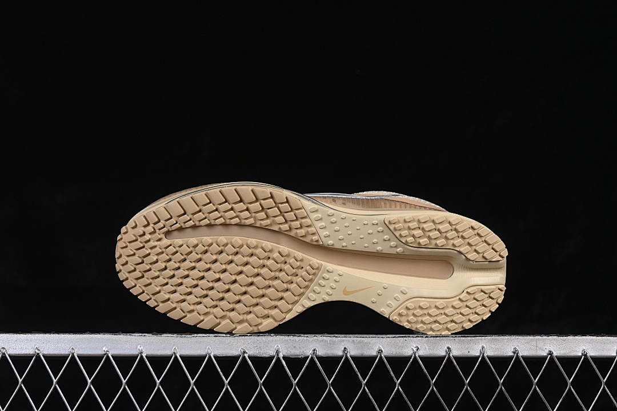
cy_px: 206
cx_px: 308
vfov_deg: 18.2
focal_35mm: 75
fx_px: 1285
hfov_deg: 27.0
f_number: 8
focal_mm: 50
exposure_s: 1/80
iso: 160
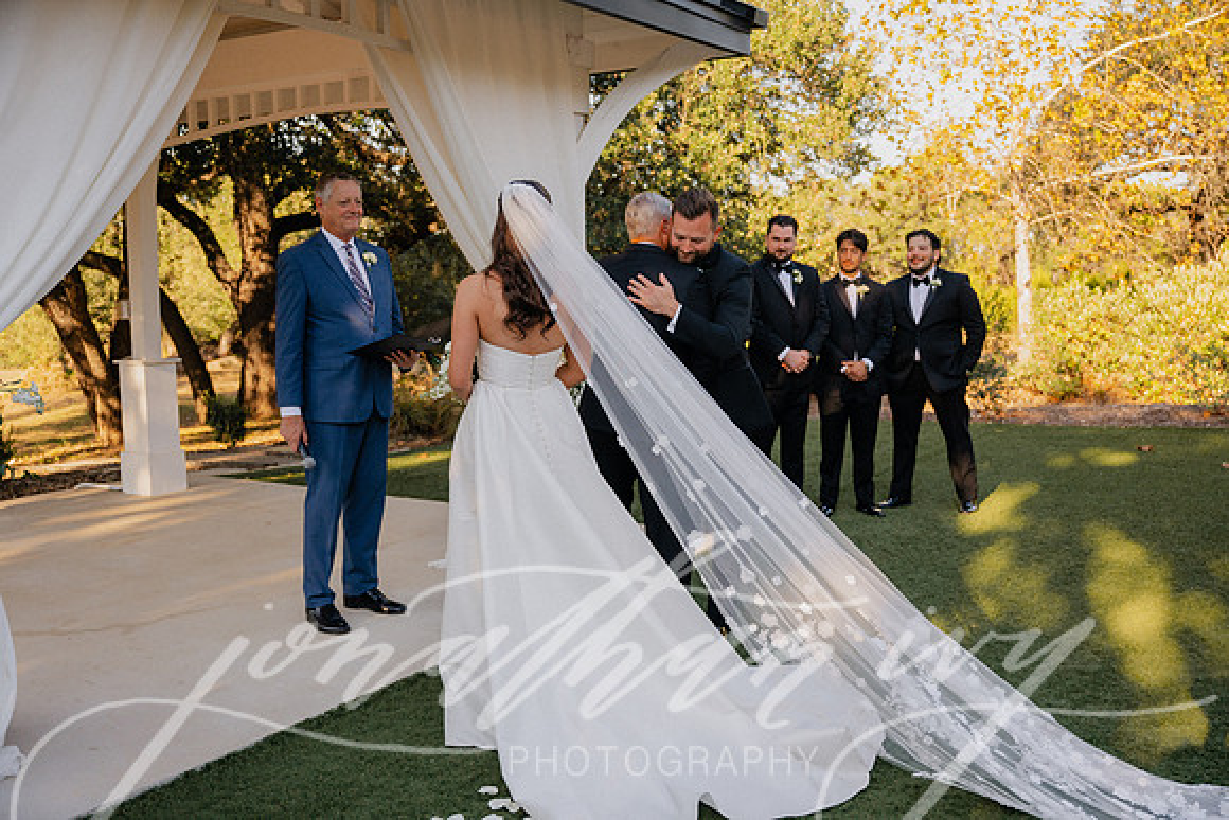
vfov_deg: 38.4
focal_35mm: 34
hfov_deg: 55.1
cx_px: 614
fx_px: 1178
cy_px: 410
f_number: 2.8
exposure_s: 1/1000
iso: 200
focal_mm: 34.5
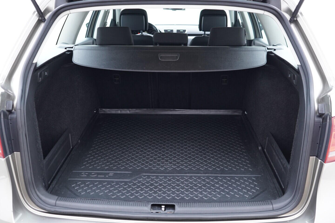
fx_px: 335
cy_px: 112
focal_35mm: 36
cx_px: 168
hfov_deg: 53.1
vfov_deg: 36.9
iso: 500
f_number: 2.8
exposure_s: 1/40
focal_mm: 24
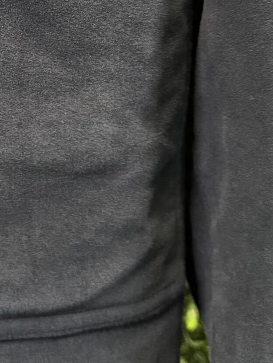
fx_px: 778
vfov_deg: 24.6
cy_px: -30
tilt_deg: -7.2
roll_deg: -0.1
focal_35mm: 74
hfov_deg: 19.2
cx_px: -18
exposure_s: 1/41
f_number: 1.78
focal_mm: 6.76
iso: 800
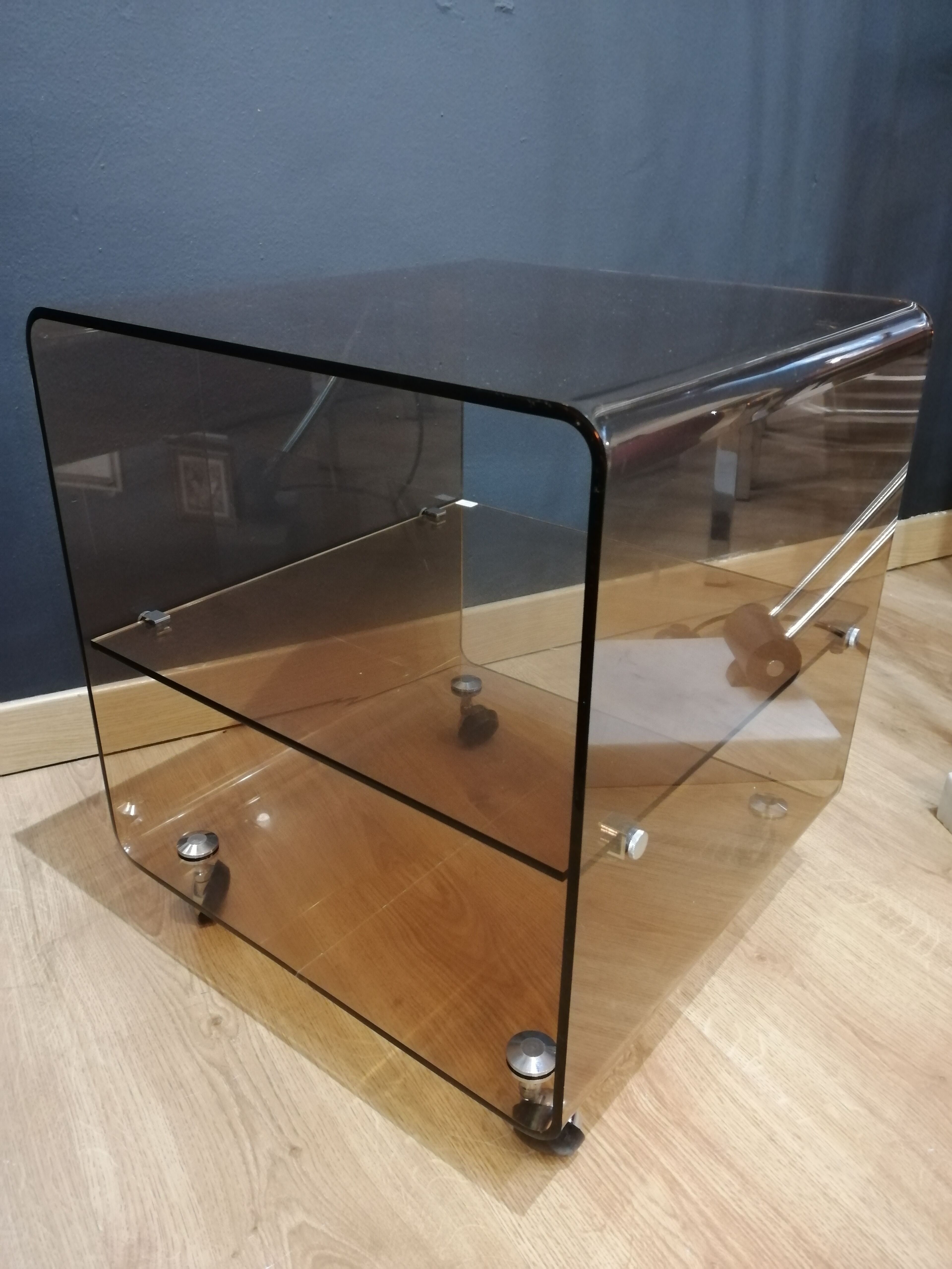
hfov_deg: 51.4
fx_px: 990
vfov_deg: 65.3
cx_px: 476
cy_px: 634
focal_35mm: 27
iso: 640
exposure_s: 1/16.7
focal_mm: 3.95
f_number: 1.8
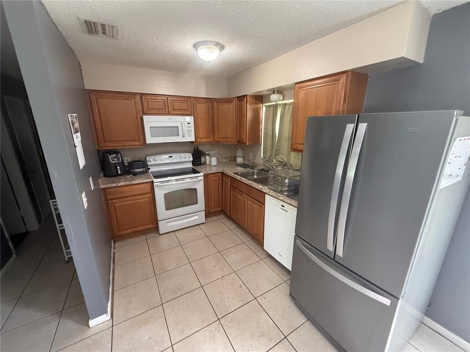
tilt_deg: -14.3
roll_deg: +0.6
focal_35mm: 14
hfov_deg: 102.1
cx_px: 235
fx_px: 190
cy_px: 176
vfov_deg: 85.7
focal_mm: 2.22
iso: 500
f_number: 2.2
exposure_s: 1/60
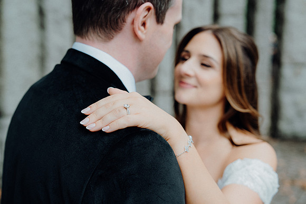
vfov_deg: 27.5
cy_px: 102
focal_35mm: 49
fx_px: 417
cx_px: 153
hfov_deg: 40.3
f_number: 3.5
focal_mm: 49
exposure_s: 1/160
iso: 125
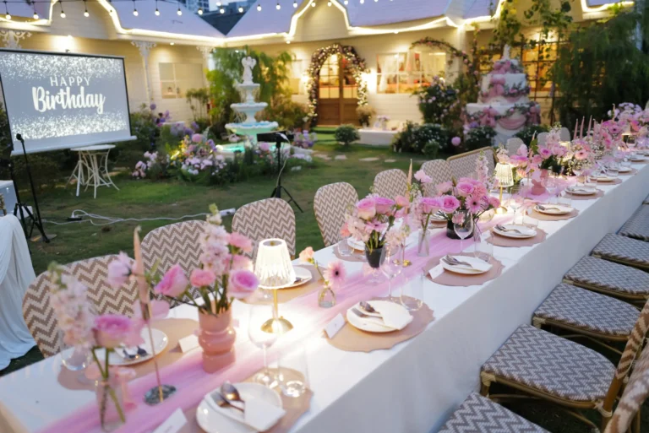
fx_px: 505
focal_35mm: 28
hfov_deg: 65.4
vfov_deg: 46.5
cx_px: 324
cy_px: 216
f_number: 1.7
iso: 1000
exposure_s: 1/125
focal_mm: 28
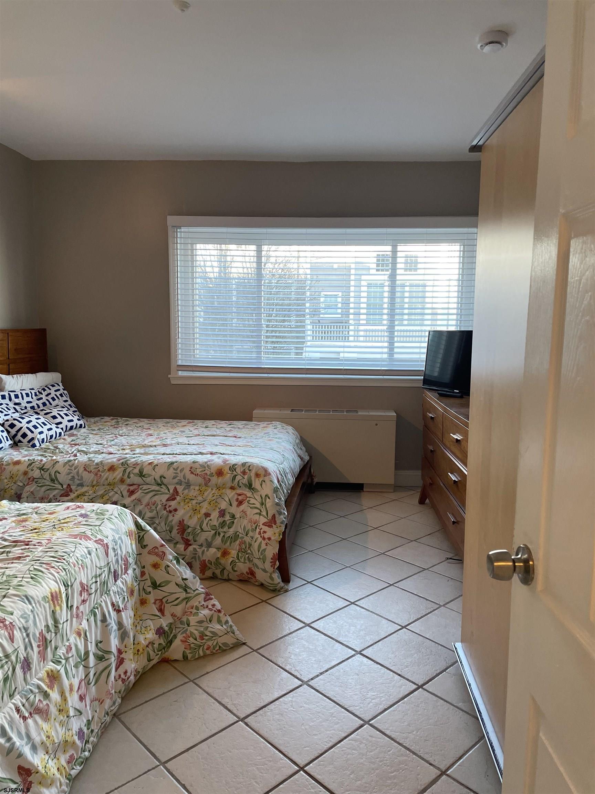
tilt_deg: -7.6
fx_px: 596
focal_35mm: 26
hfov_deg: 53.1
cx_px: 298
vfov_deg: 67.3
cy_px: 397
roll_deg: -1.1
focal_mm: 4.2
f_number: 1.6
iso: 125
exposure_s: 1/120
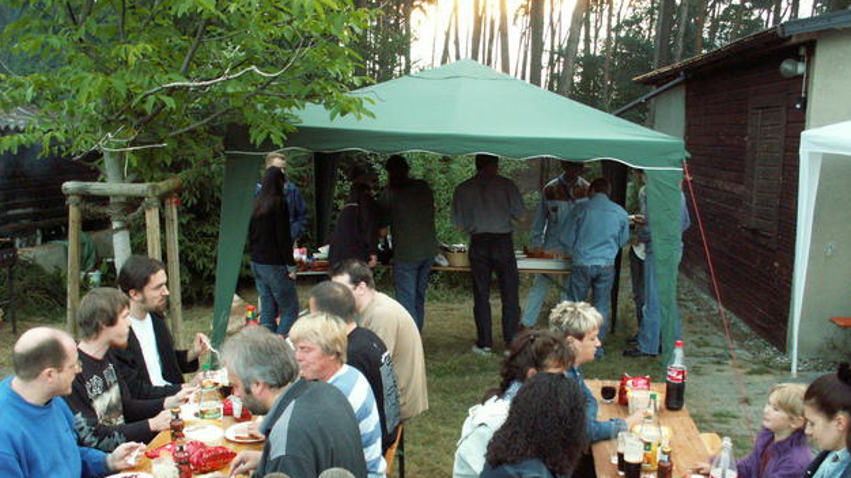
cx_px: 431
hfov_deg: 51.6
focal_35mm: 39
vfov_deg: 30.2
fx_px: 880
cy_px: 319
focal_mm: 5.86
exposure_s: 1/40
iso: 125
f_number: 2.8
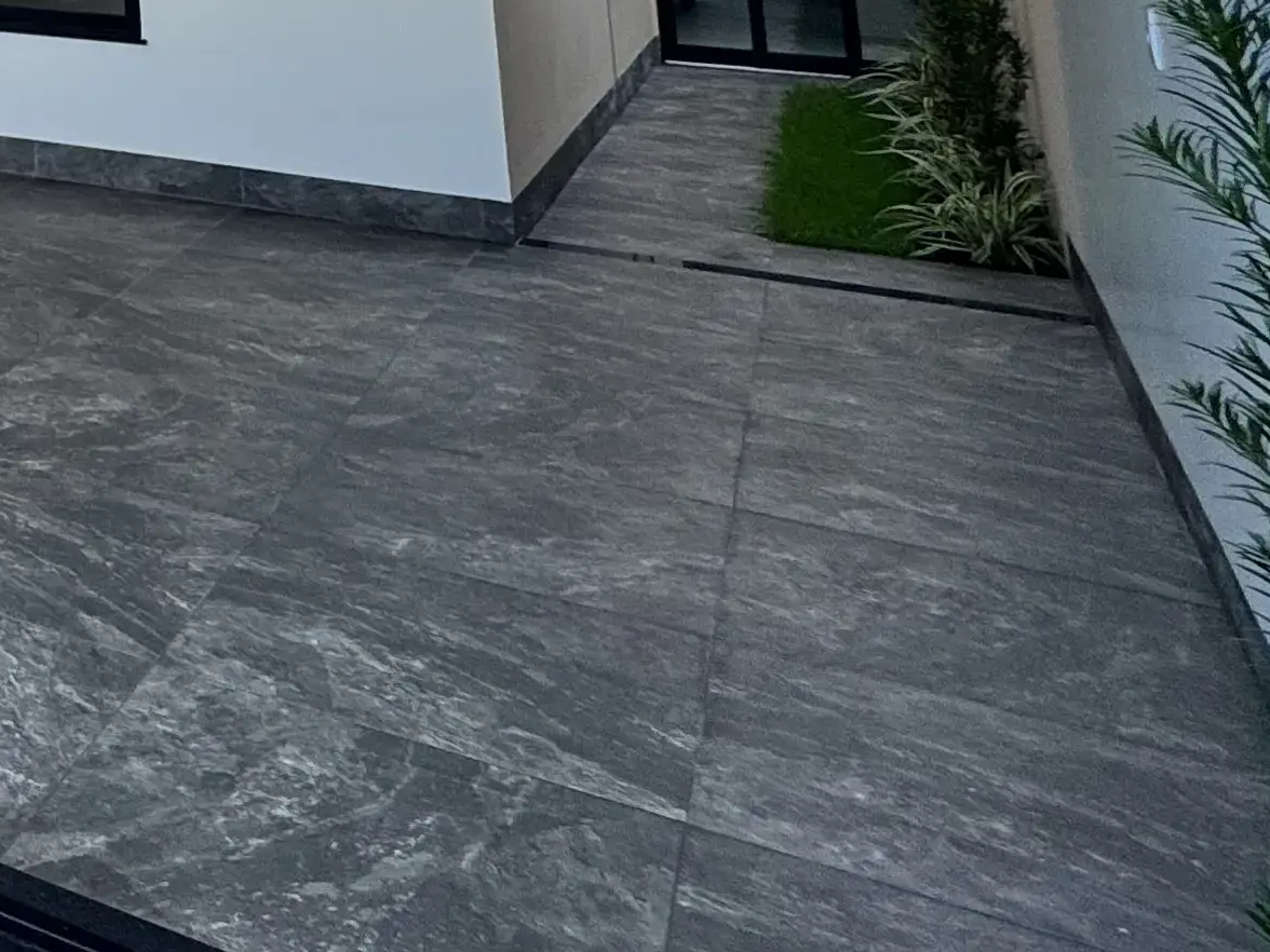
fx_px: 1761
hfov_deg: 27.5
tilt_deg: +9.1
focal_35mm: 48
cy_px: -473
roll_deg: -0.9
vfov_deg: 24.0
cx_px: -630
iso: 40
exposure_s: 1/153
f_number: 2.2
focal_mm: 2.22
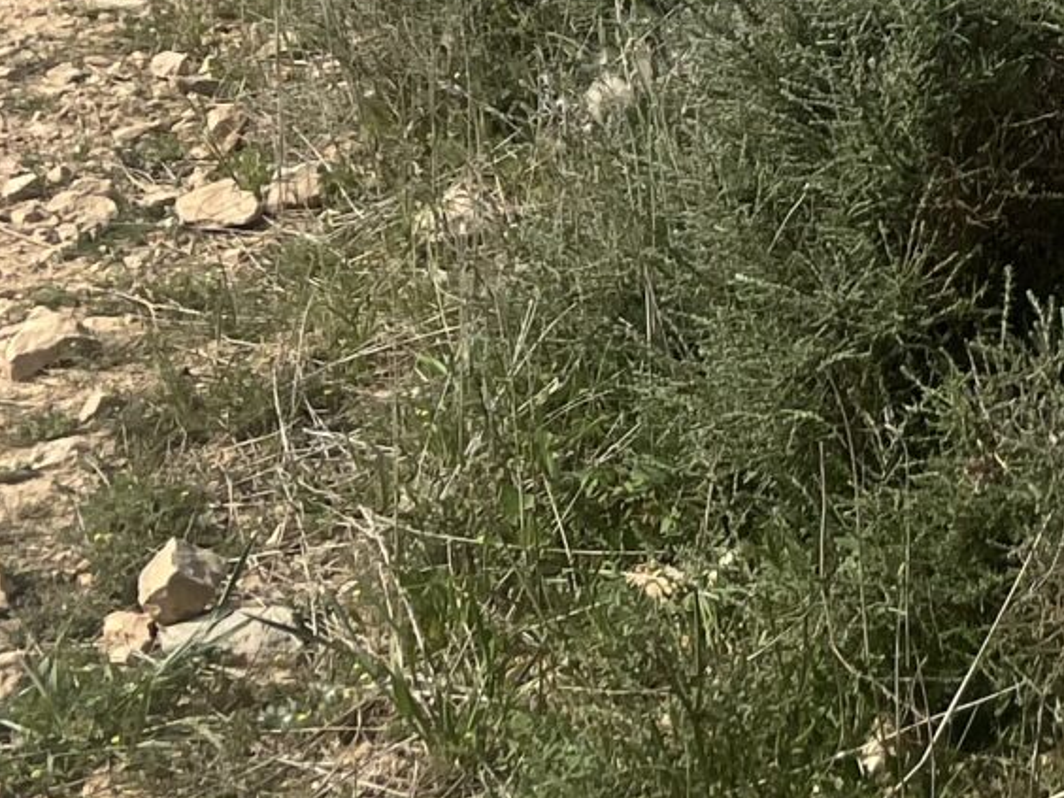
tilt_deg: +4.6
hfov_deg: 15.5
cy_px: -662
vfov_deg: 11.6
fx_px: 3627
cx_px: 1532
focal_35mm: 118
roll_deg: +4.7
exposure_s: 1/4854
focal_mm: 5.1
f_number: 1.6
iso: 50
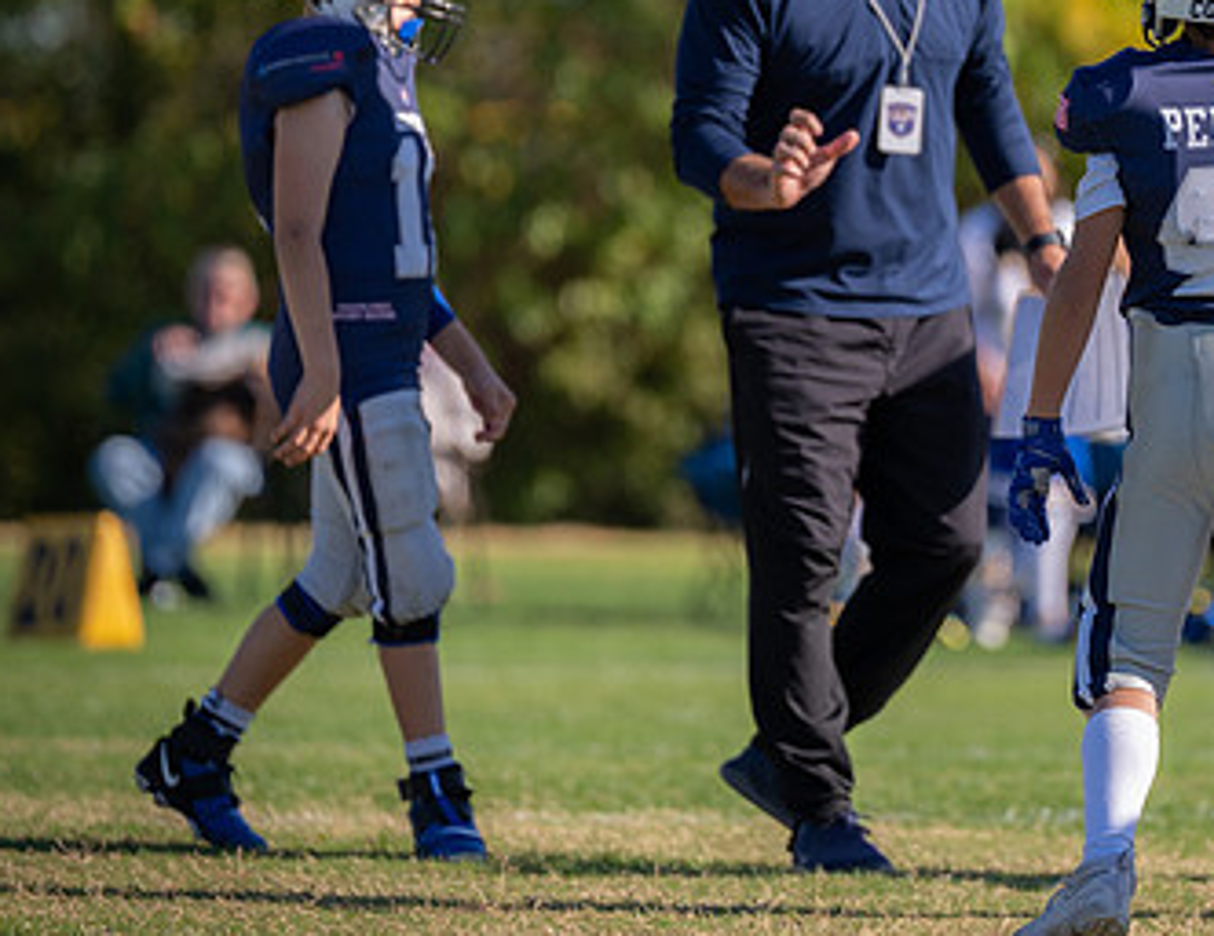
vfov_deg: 2.9
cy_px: 177
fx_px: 18565
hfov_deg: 3.7
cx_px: 889
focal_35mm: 524
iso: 100
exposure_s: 1/1250
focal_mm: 200
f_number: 2.8
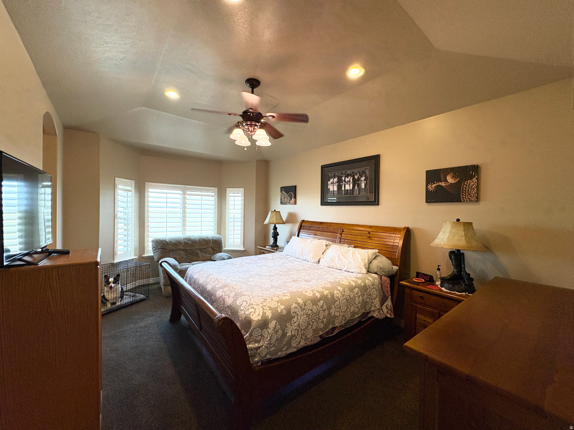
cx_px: 287
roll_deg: -0.5
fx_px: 232
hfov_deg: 102.1
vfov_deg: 85.7
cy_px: 215
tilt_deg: -0.4
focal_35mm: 14
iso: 250
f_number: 2.2
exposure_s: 1/120
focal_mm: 2.22
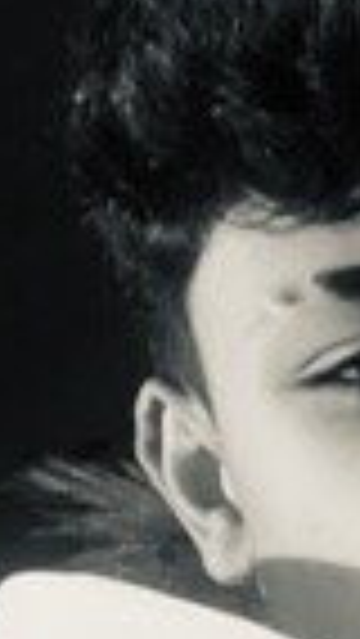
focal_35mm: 118
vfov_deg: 17.5
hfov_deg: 9.6
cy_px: 698
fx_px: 2000
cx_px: 698
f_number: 2.2
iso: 640
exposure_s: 1/17
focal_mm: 2.71
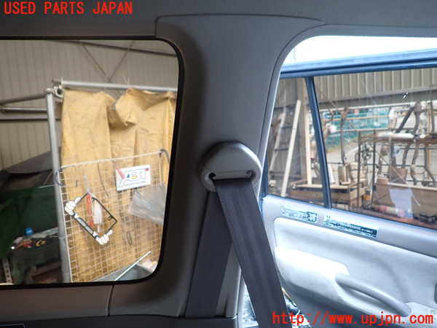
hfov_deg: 69.4
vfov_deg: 54.9
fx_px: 316
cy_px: 164
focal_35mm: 25
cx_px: 218
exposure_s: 1/50
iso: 200
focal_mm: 4.5
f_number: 2
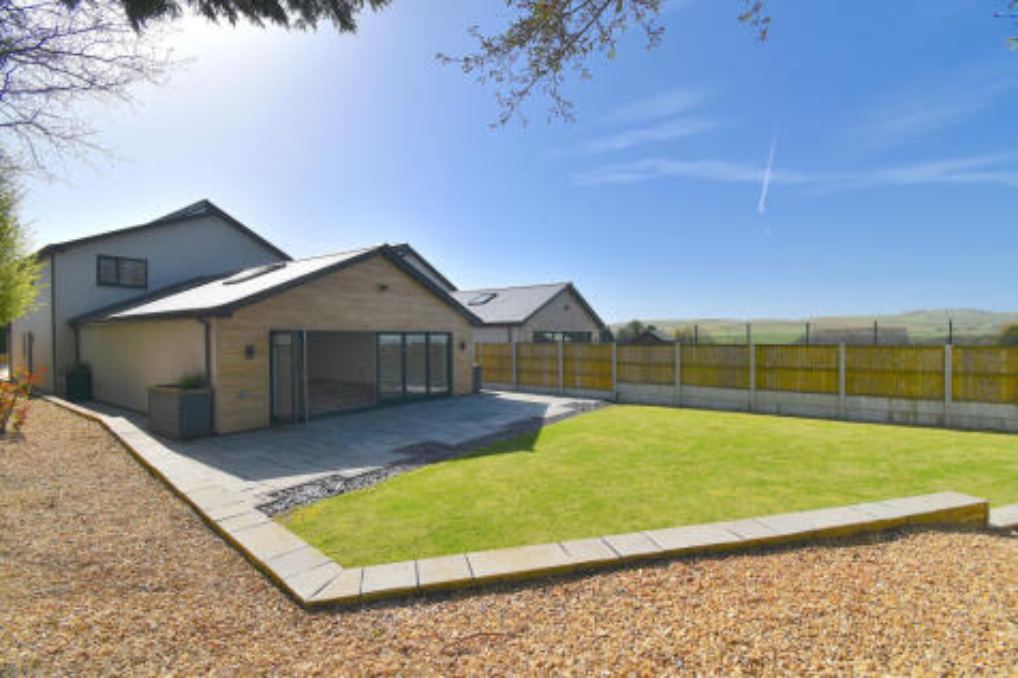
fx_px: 424
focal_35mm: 15
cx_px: 509
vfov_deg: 77.3
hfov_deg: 100.4
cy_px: 339
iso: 100
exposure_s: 1/320
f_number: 9
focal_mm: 10
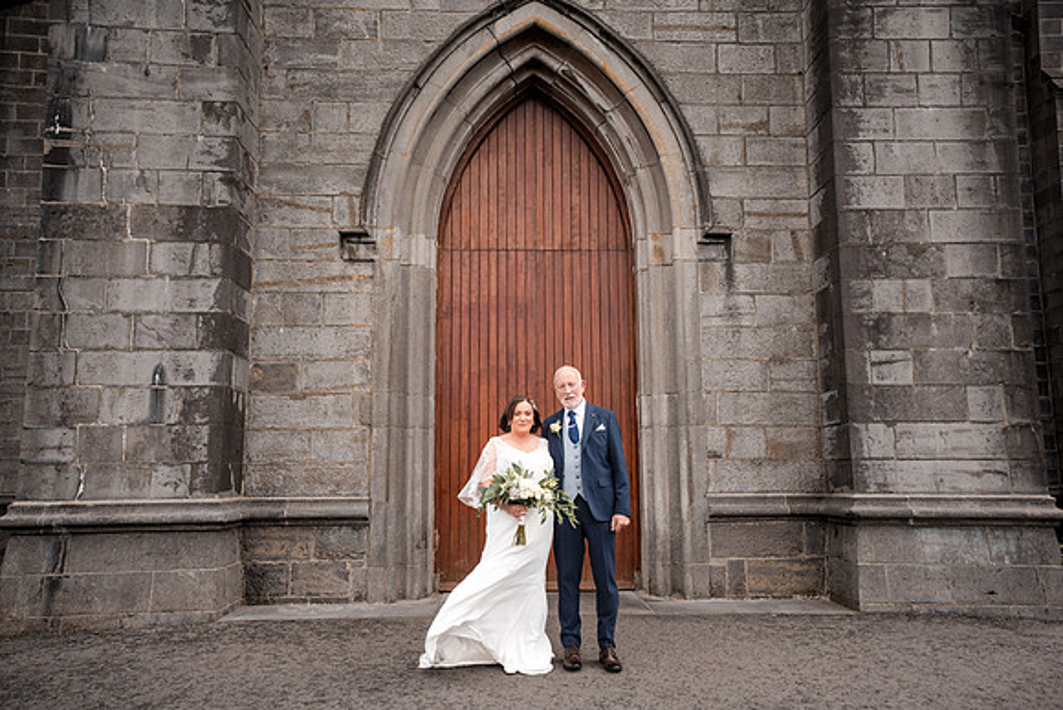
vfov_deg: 45.2
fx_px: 852
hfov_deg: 63.9
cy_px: 355
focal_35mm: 29
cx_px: 532
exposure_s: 1/1000
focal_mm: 28
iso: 160
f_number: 2.8
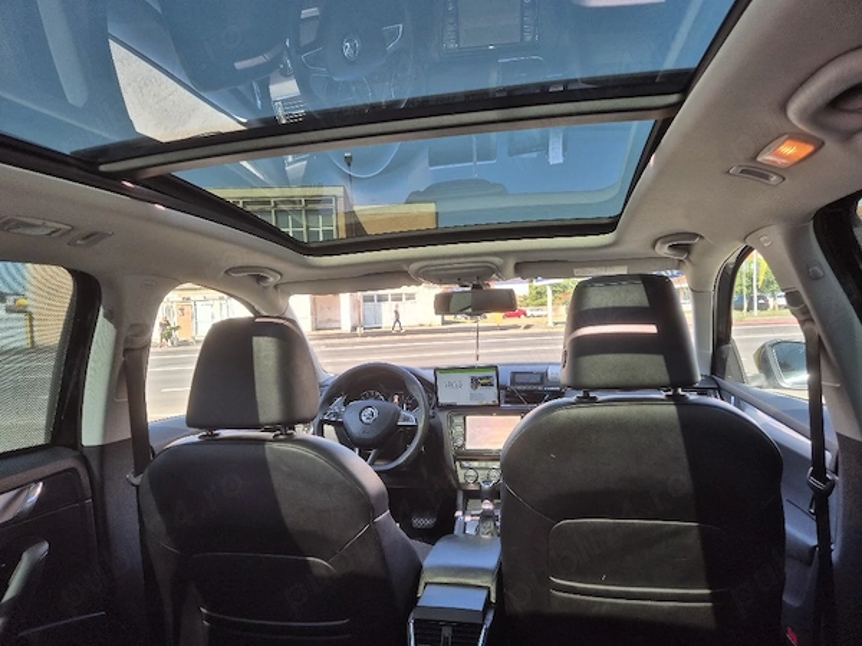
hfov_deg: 73.9
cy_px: 323
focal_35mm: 23
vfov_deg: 58.9
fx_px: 573
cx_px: 431
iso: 25
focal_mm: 5.4
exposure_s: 1/227
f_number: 1.8
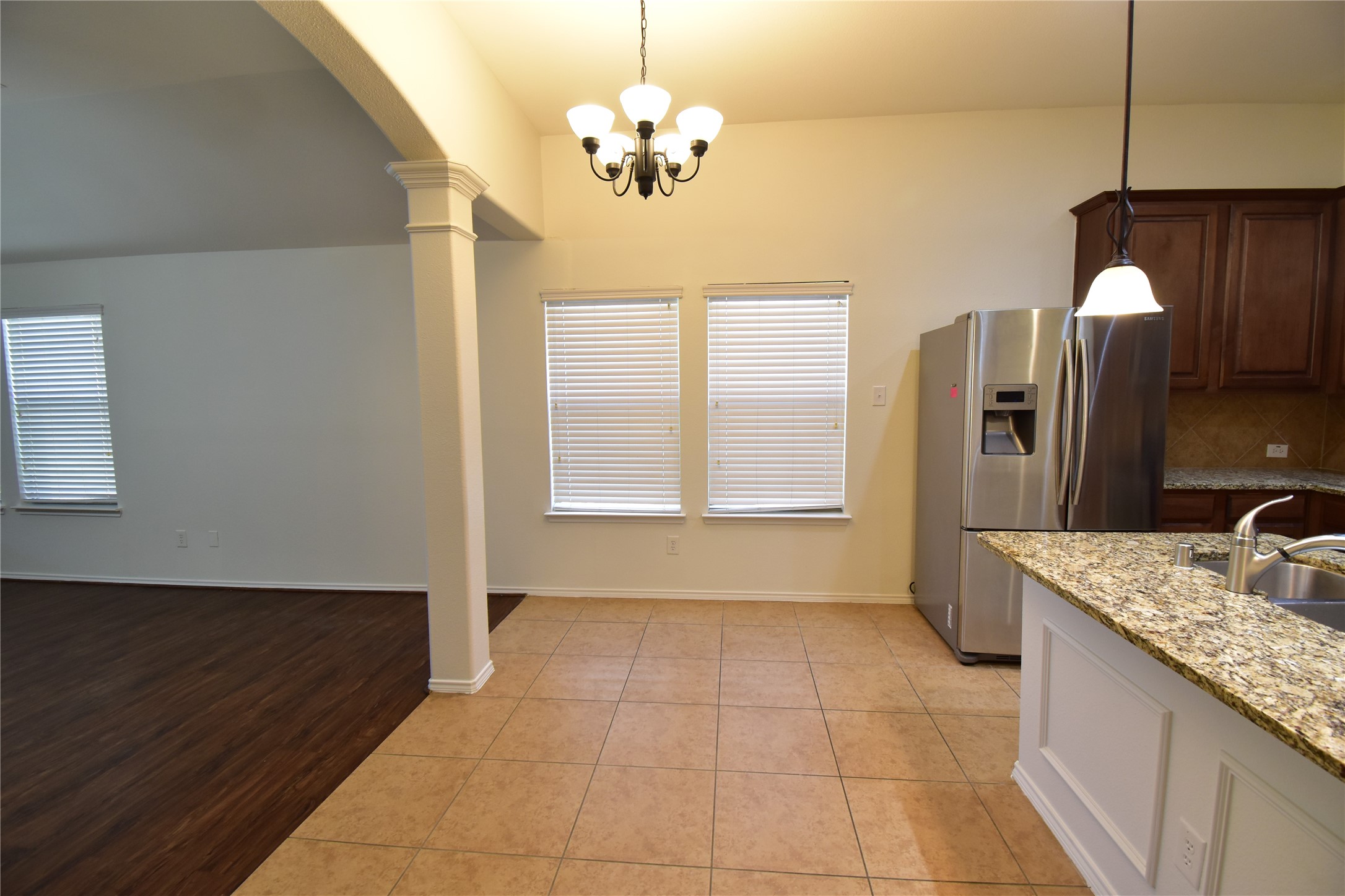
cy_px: 448
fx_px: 560
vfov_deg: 77.3
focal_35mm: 15
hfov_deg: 100.4
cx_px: 672
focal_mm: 10
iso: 720
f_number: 7.1
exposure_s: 1/15
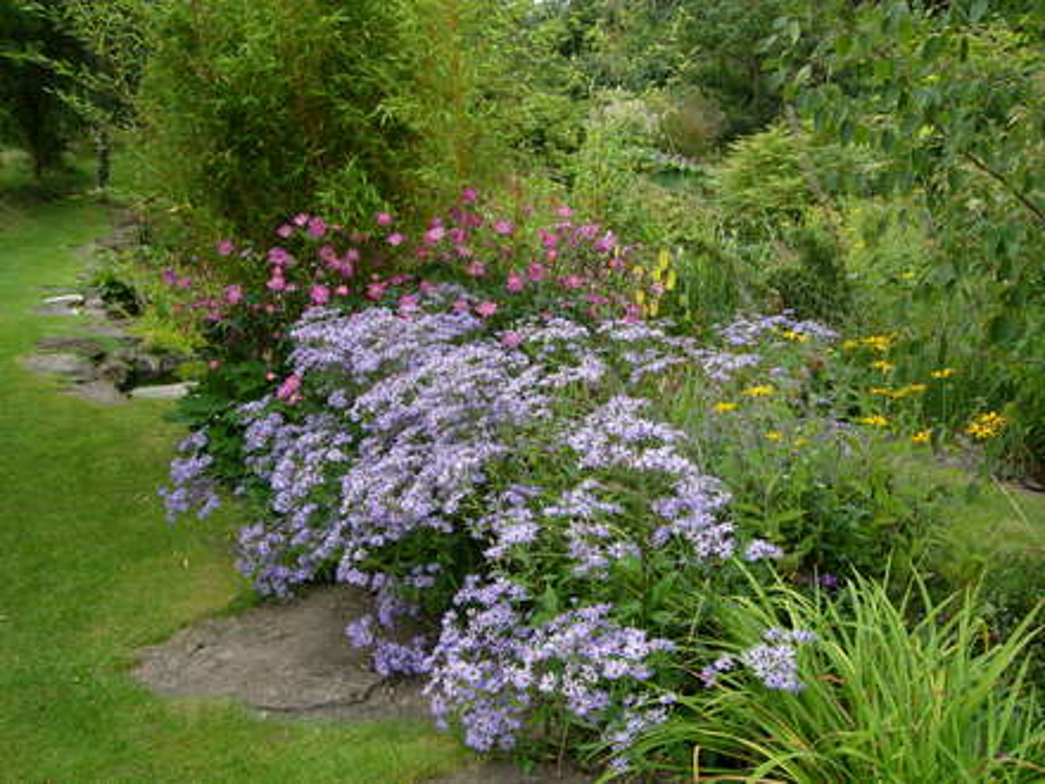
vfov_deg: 39.7
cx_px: 522
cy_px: 392
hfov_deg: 51.4
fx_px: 1087
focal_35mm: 36
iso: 50
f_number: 4.3
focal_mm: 7.5
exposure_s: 1/132
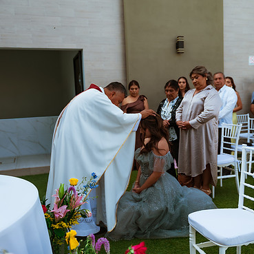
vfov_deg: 47.1
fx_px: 291
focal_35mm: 35
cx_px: 126
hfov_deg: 47.2
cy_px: 141
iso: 100
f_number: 2.8
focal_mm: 24
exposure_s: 1/800
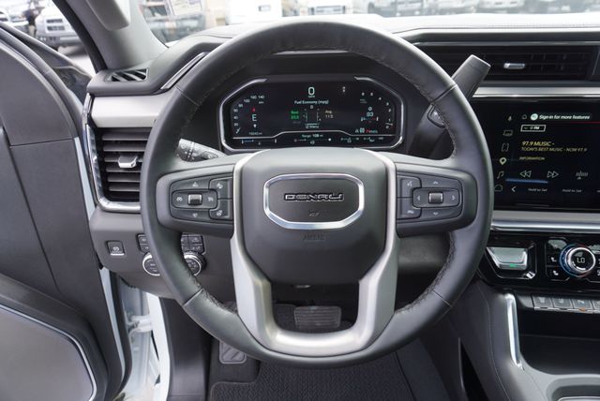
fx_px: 400
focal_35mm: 24
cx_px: 300
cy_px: 200
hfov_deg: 73.7
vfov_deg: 53.2
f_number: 4.5
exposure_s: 1/80
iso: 100
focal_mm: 16
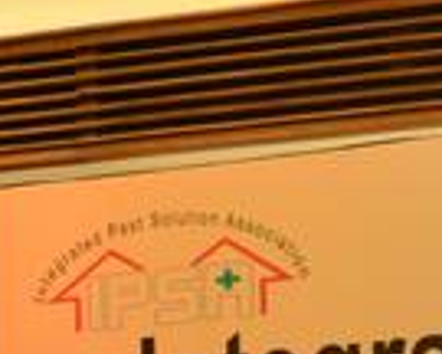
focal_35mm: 344
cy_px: 480
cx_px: -200
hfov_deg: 5.6
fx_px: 4501
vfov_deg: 4.5
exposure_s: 1/80
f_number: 5.6
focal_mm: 55
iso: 3200
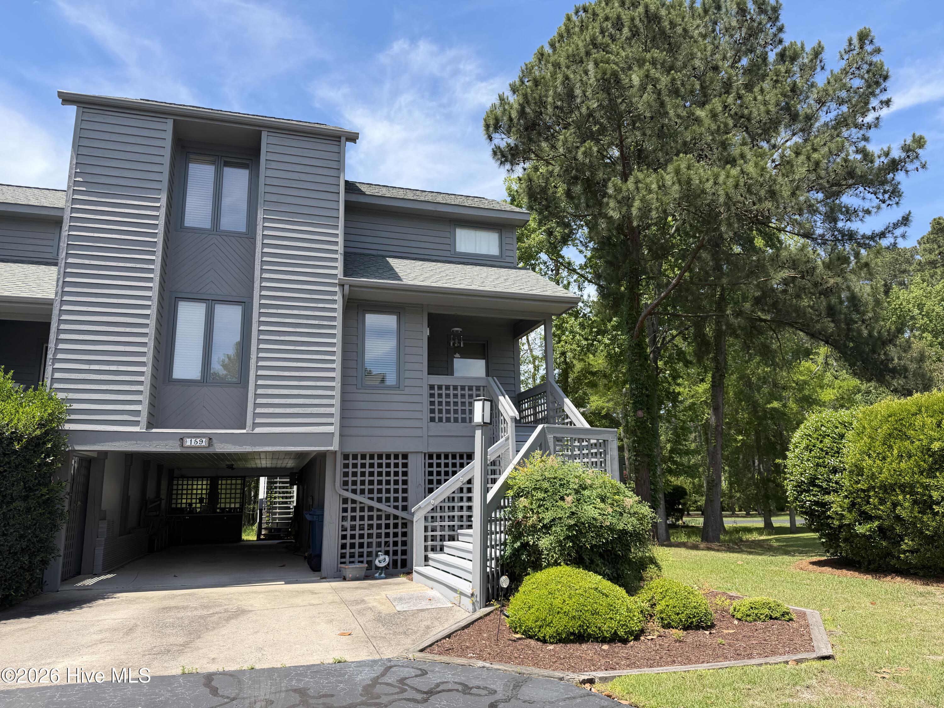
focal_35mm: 24
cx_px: 472
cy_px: 354
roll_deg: +0.8
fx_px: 654
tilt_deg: +12.7
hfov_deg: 71.6
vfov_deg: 56.8
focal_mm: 6.76
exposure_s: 1/2370
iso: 80
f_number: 1.78
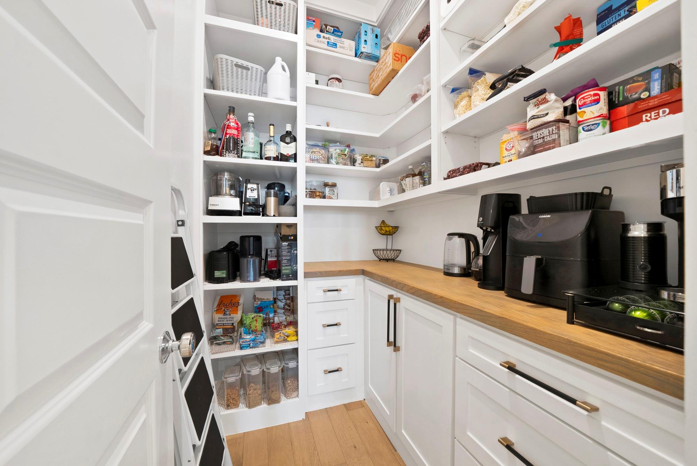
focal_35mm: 12
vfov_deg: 90.1
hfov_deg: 112.6
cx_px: 348
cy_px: 233
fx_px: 232
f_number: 9
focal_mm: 12
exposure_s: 1/2
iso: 640
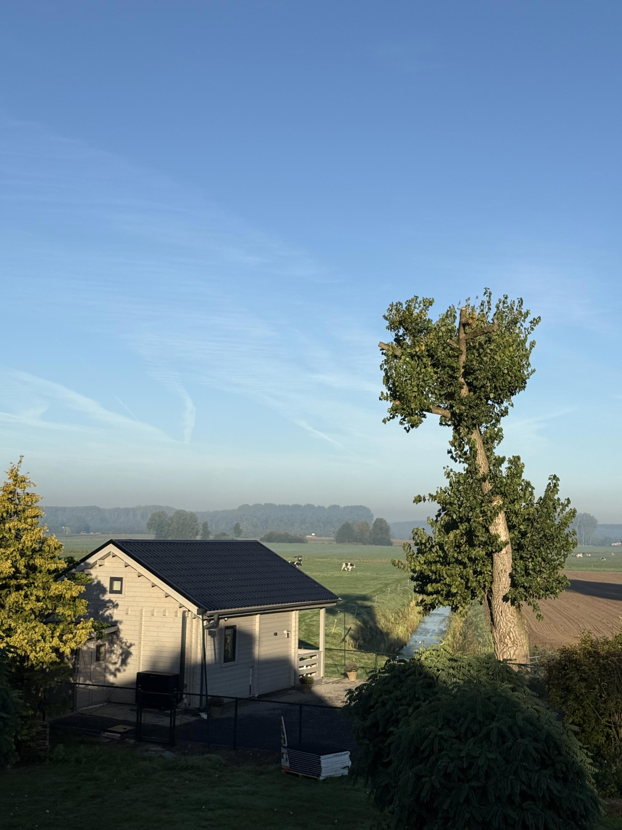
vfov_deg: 39.7
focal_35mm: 48
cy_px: 415
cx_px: 311
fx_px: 1150
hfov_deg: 30.3
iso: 64
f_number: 1.78
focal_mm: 6.76
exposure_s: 1/4878
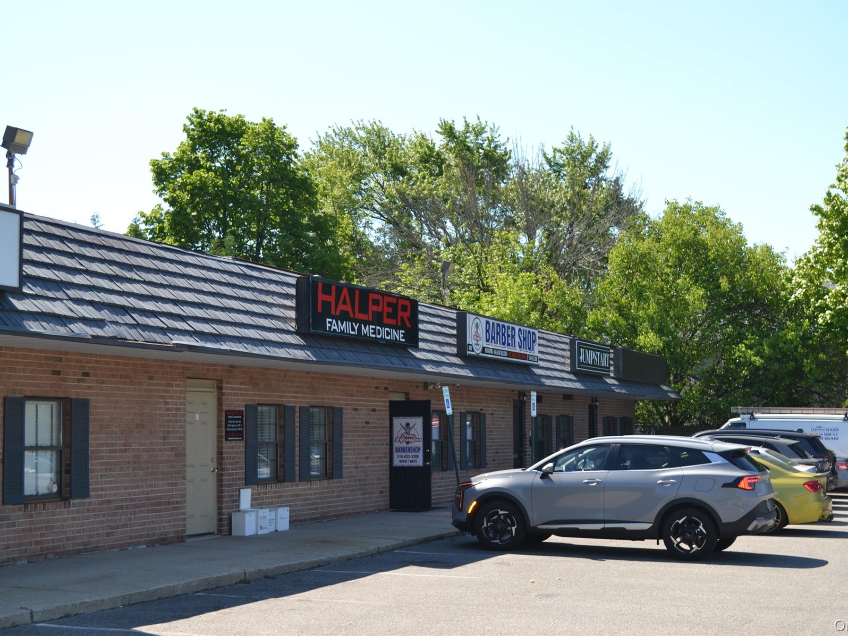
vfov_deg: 25.4
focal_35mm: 58
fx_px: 1410
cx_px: 446
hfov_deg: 33.5
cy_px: 314
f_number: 7.1
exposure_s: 1/200
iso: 100
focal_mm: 35
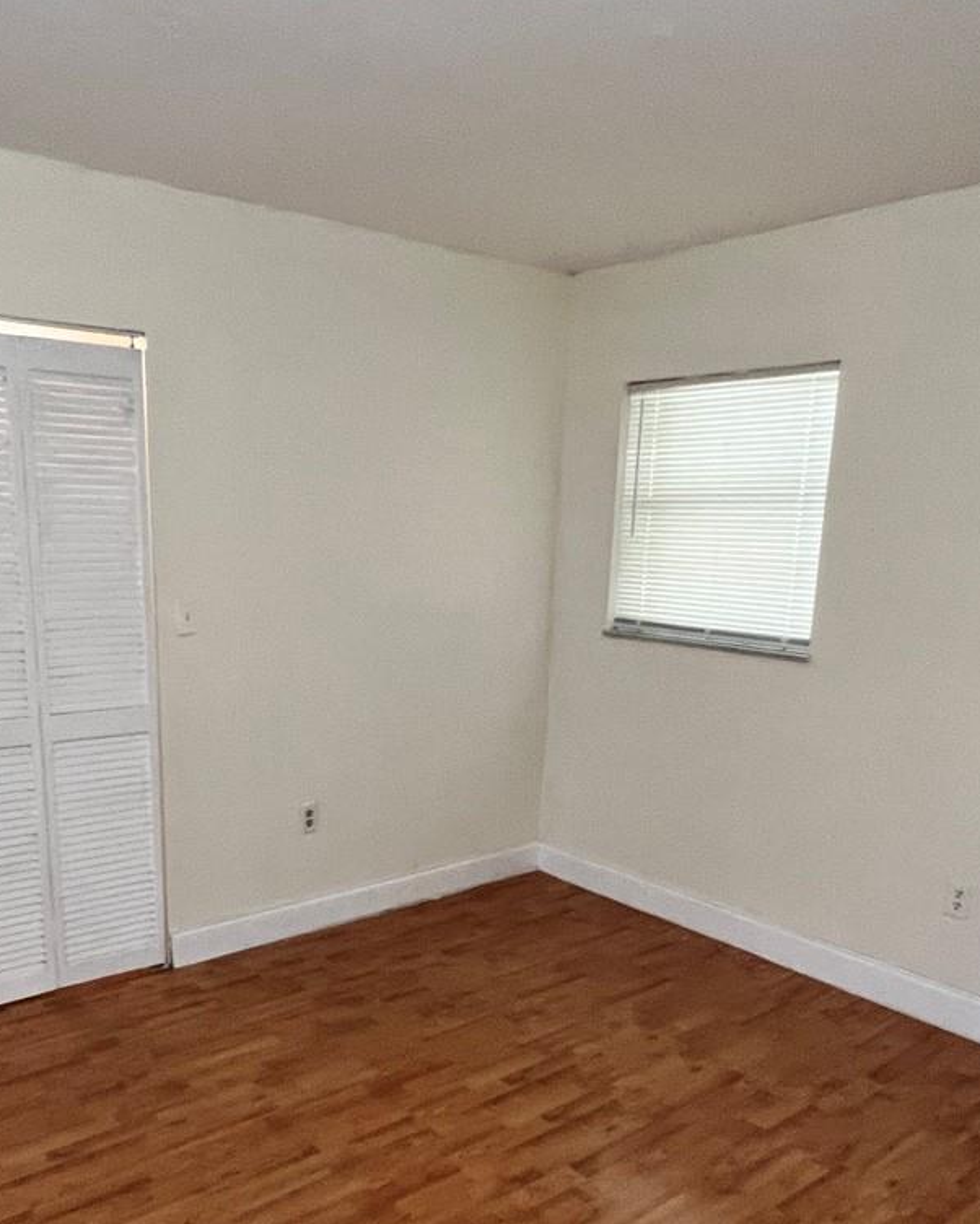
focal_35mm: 27
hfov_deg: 52.9
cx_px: 405
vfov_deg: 63.0
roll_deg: -2.0
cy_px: 781
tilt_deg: -14.2
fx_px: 978
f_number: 1.8
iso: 320
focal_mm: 1.57
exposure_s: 1/60
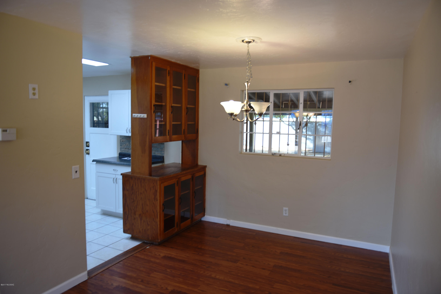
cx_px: 220
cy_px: 147
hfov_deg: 69.4
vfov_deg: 49.6
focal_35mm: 26
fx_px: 319
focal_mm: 26
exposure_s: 1/30
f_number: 2.8
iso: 125
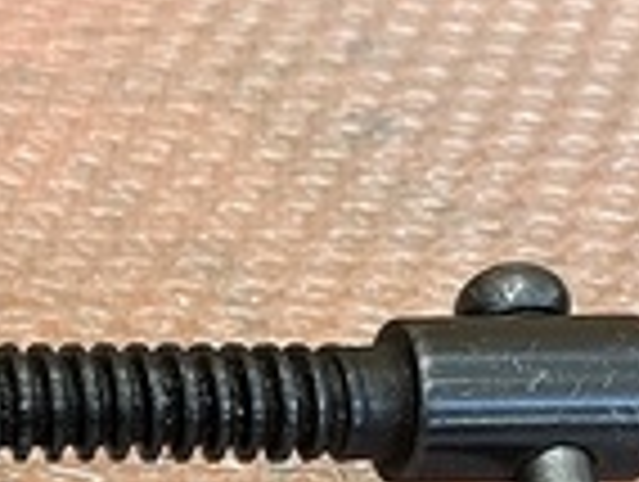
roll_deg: +2.4
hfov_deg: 14.8
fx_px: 2163
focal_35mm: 117
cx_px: -486
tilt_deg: -39.4
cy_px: 586
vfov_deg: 12.4
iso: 125
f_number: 1.6
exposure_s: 1/79
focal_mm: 5.1
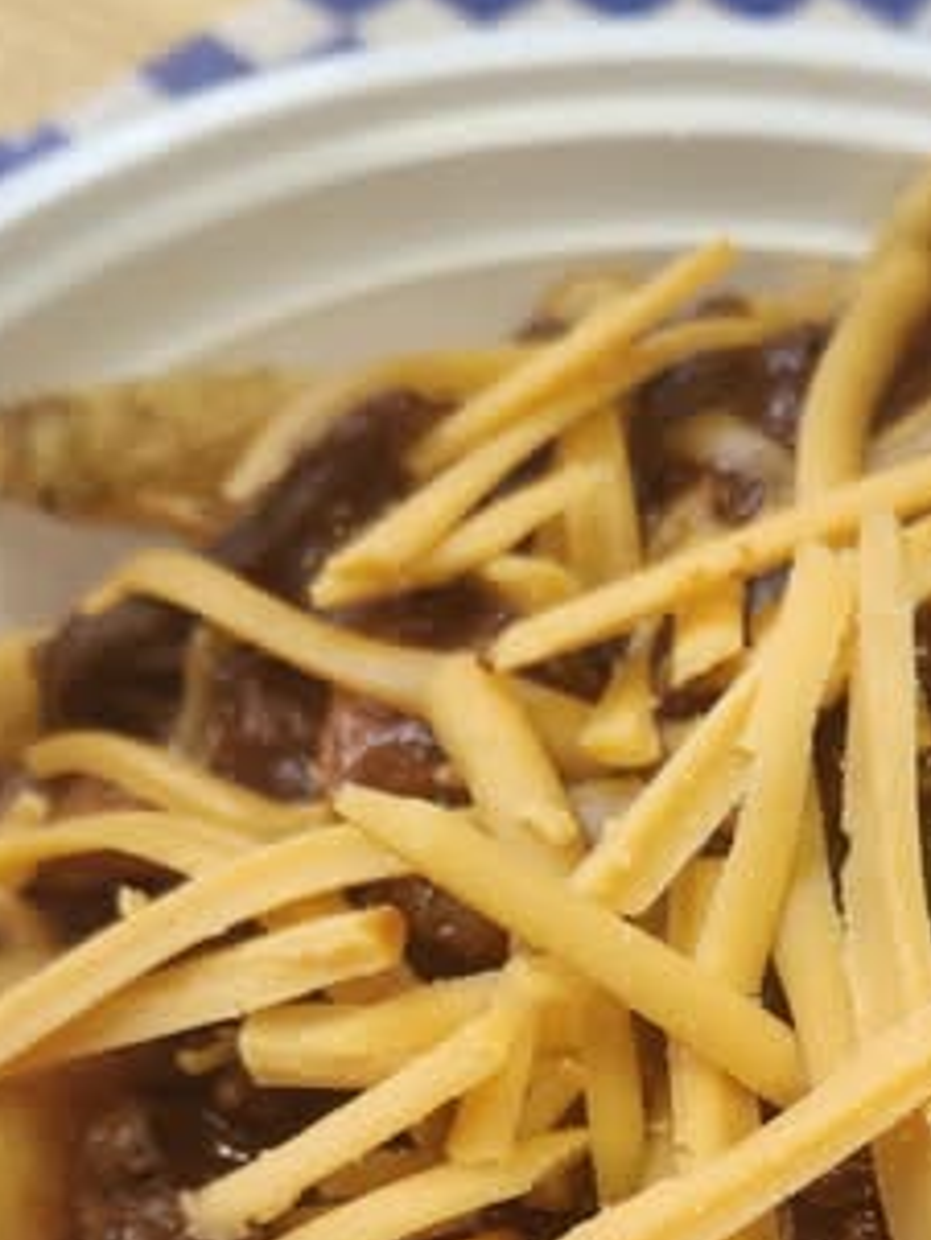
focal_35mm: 56
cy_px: 1201
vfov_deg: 32.0
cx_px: 774
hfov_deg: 25.6
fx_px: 2007
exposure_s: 1/120
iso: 125
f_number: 1.8
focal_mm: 5.54
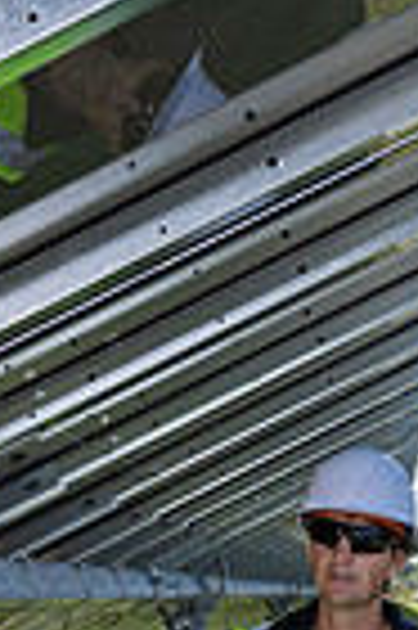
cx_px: 360
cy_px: 819
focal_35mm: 90
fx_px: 1571
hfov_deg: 15.0
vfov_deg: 20.7
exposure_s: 1/160
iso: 200
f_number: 10
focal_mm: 28
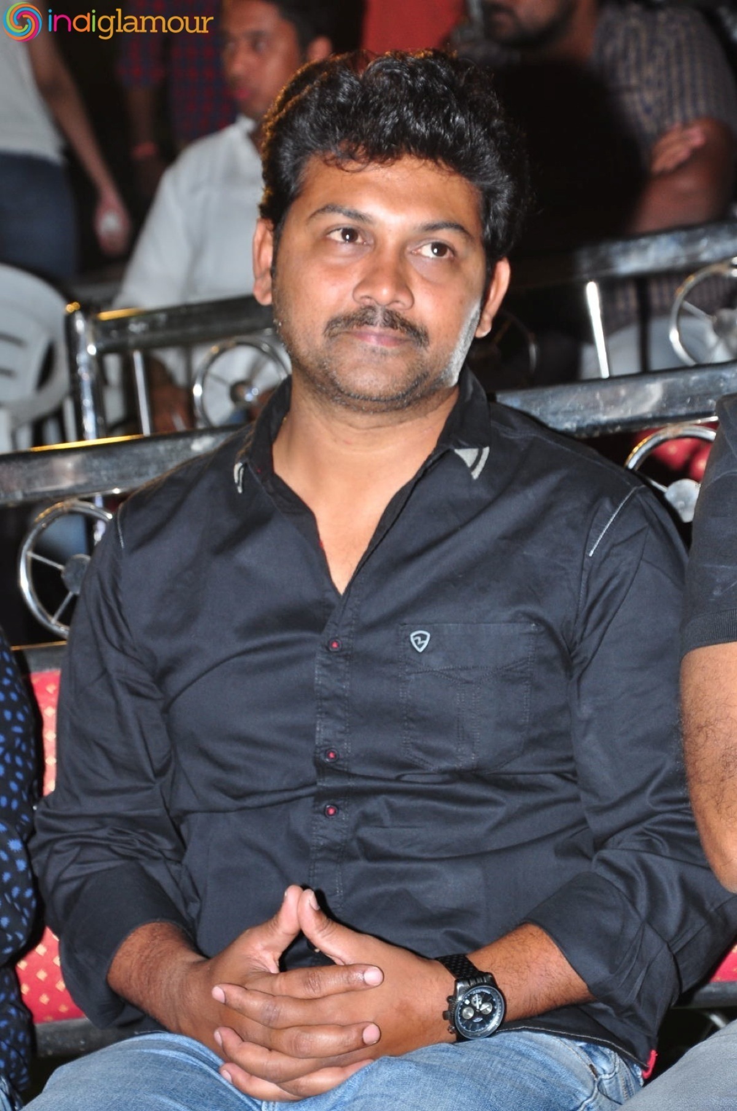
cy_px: 556
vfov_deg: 15.2
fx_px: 4158
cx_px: 368
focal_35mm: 135
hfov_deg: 10.1
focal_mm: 90
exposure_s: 1/125
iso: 400
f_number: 9
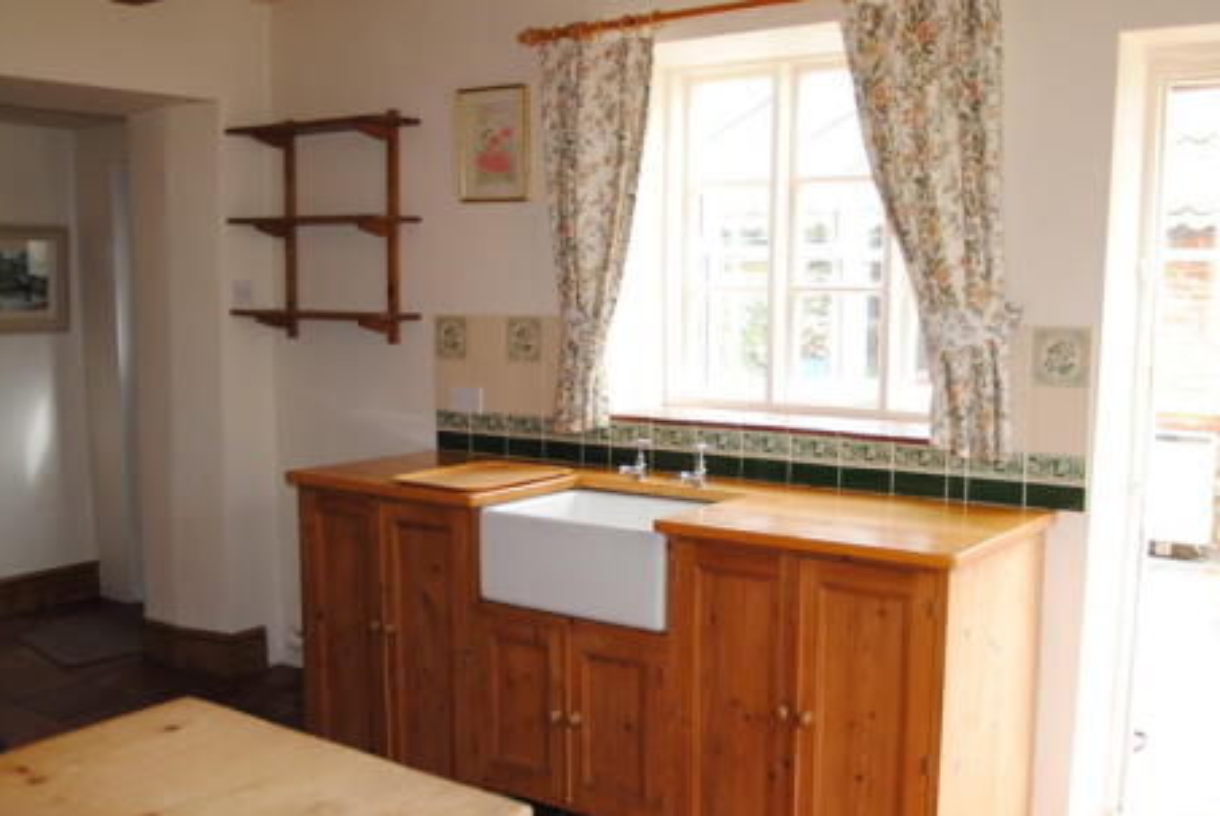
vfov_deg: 36.2
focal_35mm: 37
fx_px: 1246
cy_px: 459
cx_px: 613
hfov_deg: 52.2
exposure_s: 1/100
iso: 200
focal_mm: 17
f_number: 2.8
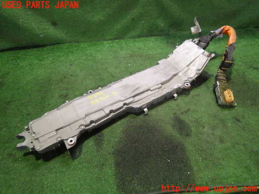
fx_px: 187
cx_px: 130
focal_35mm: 25
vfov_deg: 54.9
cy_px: 97
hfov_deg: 69.4
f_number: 2
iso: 800
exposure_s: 1/45
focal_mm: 4.5
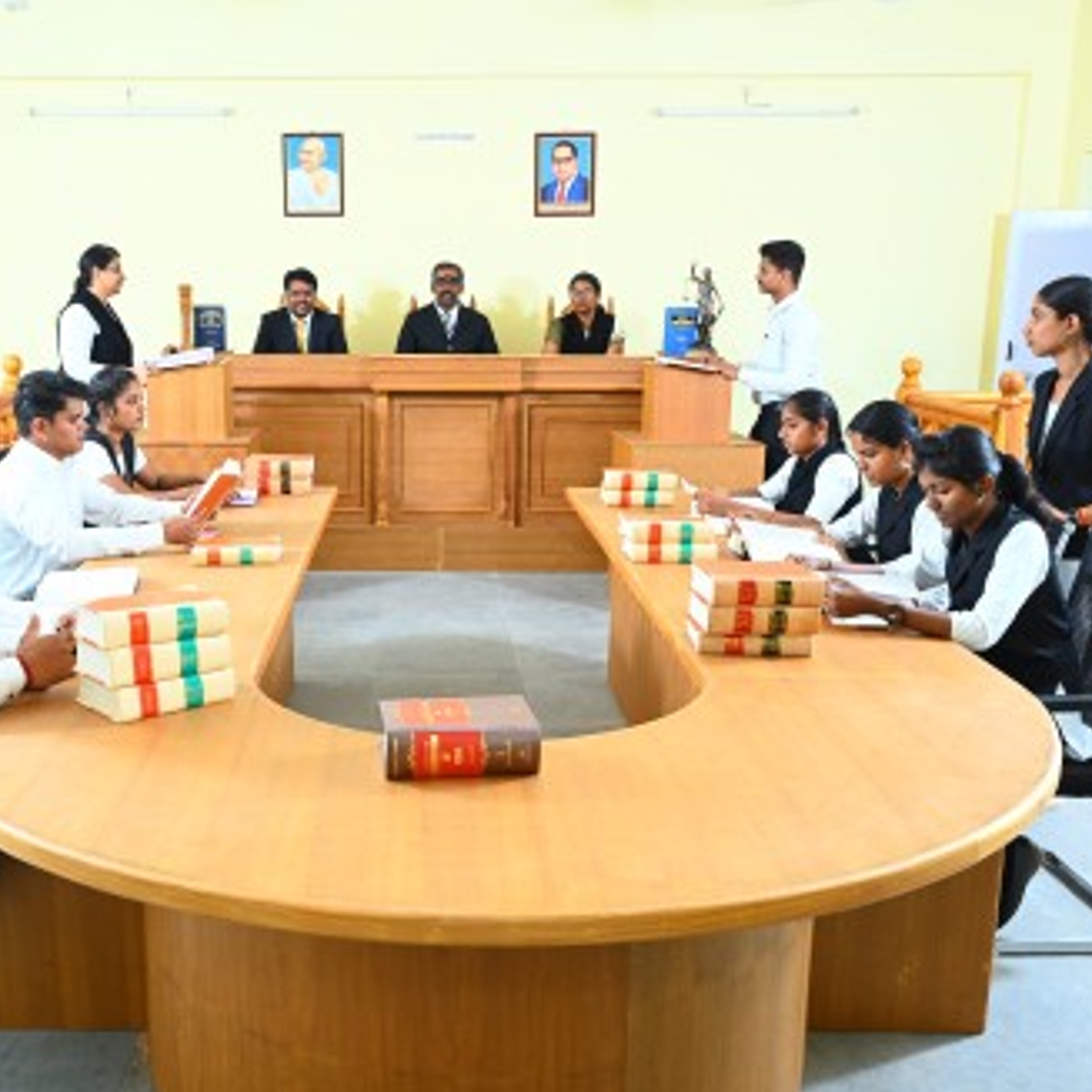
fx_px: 1285
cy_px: 548
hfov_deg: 45.7
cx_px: 416
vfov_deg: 46.0
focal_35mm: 36
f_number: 7.1
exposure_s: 1/60
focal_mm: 28
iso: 320
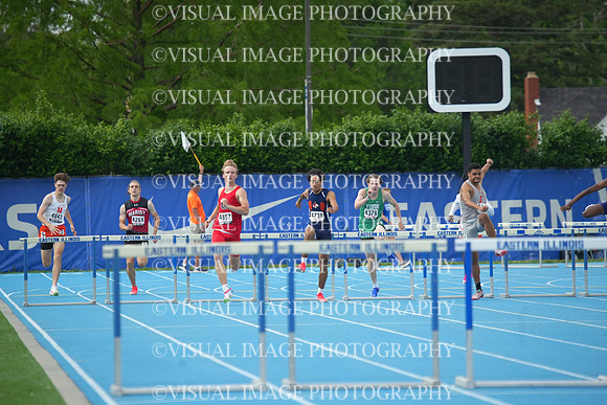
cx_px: 304
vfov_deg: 4.8
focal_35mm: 285
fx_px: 4806
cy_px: 202
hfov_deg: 7.2
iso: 1000
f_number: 5.6
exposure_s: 1/2500
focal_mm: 285
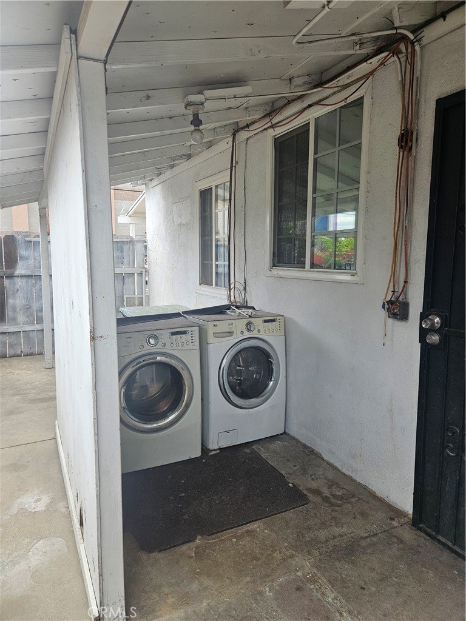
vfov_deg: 73.9
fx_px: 413
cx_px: 233
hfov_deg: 58.9
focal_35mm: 23
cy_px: 310
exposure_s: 1/533
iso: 32
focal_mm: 5.4
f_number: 1.8
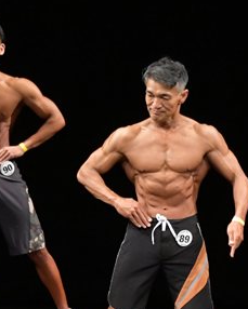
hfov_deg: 2.8
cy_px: 240
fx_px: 5053
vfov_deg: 3.5
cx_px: 161
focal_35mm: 551
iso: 3200
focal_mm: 145
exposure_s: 1/400
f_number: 5.6
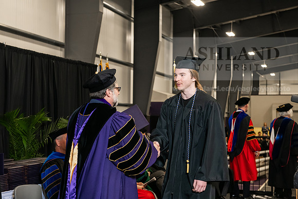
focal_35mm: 62
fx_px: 513
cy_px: 100
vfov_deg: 21.9
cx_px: 149
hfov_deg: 32.4
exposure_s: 1/200
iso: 2500
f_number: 5
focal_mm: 62
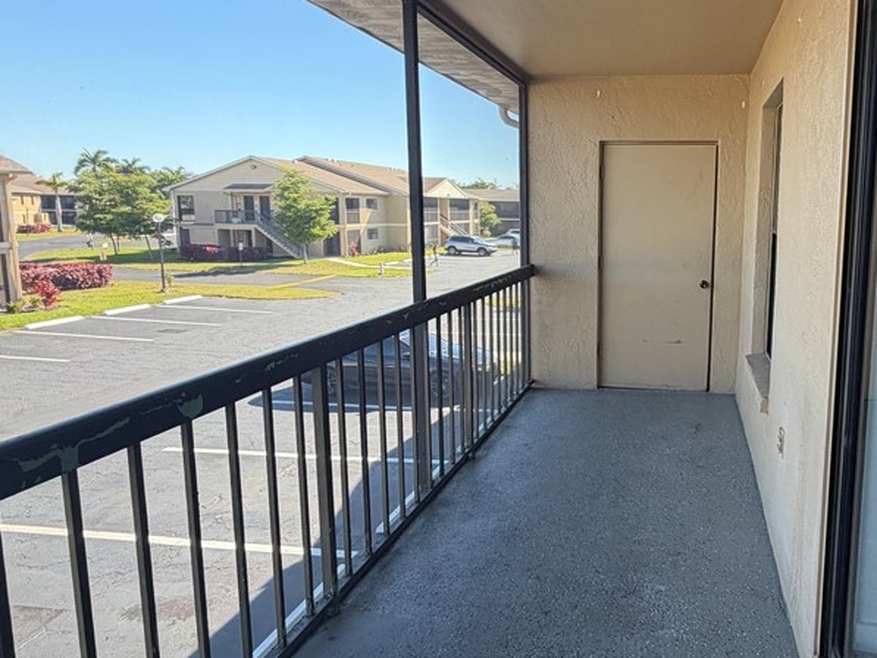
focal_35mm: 24
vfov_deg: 56.6
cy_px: 283
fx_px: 608
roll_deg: -0.6
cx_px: 621
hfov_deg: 68.4
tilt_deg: -7.2
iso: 40
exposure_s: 1/156
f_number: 2.2
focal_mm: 2.22
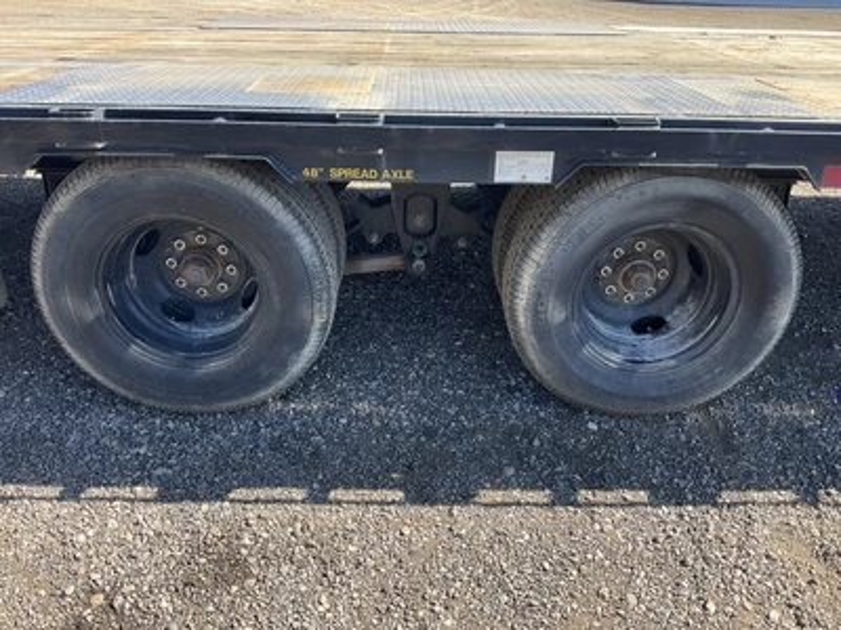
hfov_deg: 61.7
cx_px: 420
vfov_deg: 48.2
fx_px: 705
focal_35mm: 29
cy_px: 315
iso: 25
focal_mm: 3
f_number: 1.8
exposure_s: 1/435
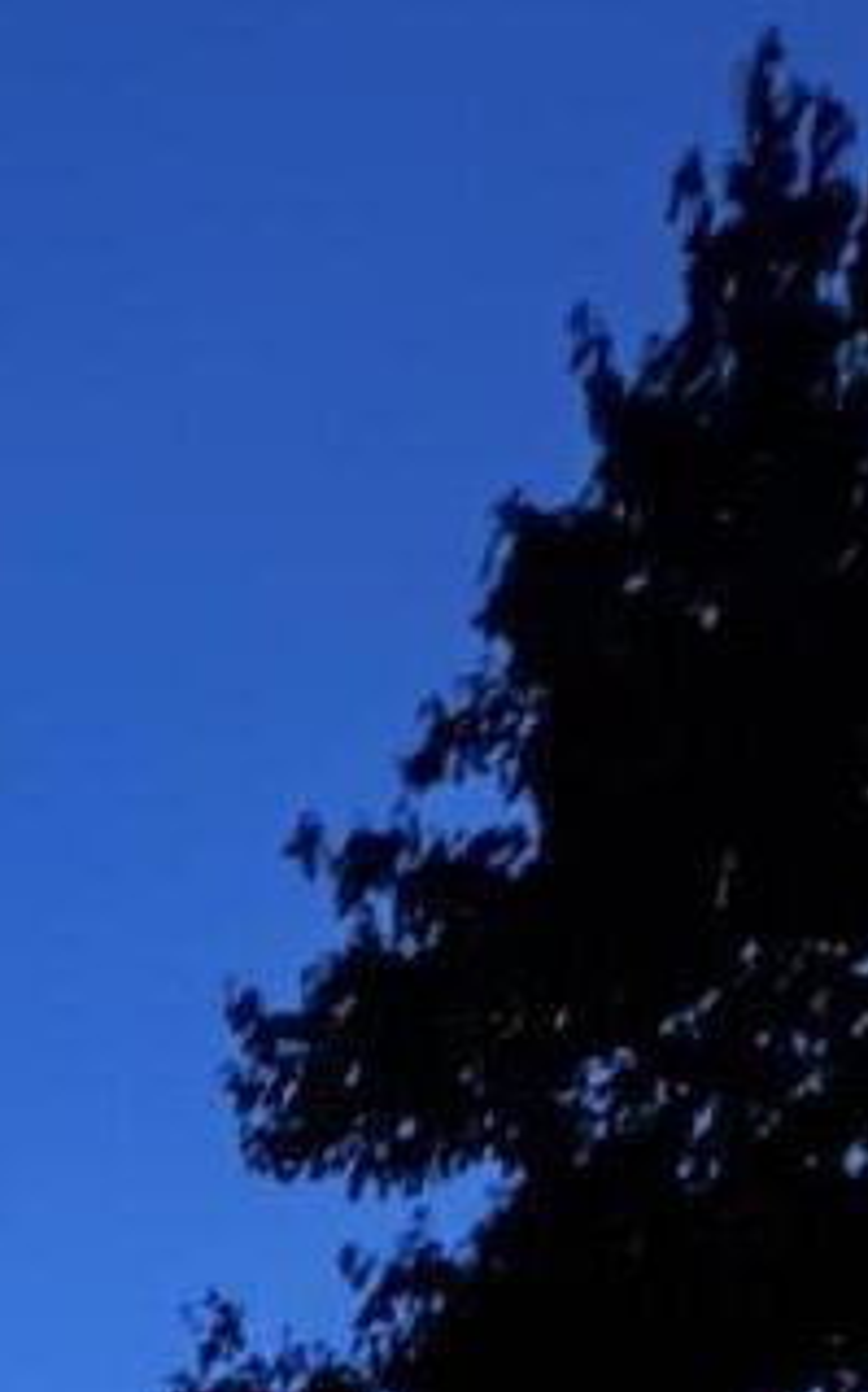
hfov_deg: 10.2
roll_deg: +0.2
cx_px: -1758
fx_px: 3525
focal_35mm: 93
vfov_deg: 11.1
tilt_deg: +0.0
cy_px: 4320
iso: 1000
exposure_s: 1/12
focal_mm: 2.22
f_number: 2.2
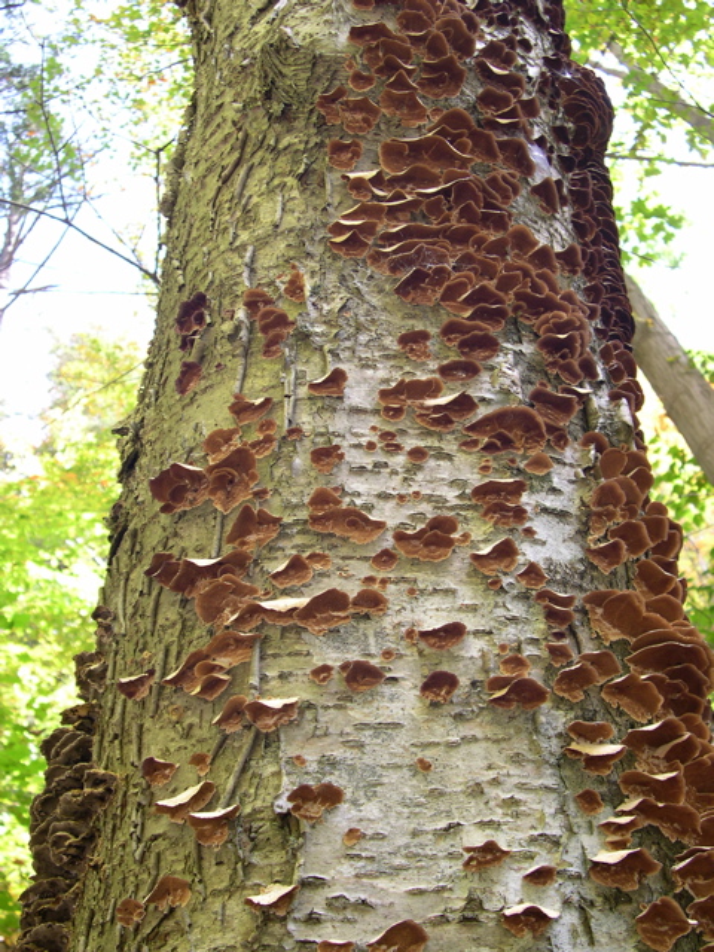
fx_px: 1155
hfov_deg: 34.3
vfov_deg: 44.8
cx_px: 357
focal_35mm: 42
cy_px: 476
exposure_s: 1/41.5
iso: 100
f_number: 2.9
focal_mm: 9
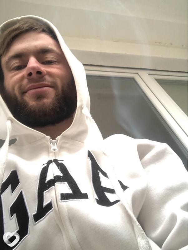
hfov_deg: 44.2
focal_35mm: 32
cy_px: 125
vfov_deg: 56.8
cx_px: 94
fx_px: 231
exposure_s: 1/30
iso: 50
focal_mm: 2.87
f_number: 2.2
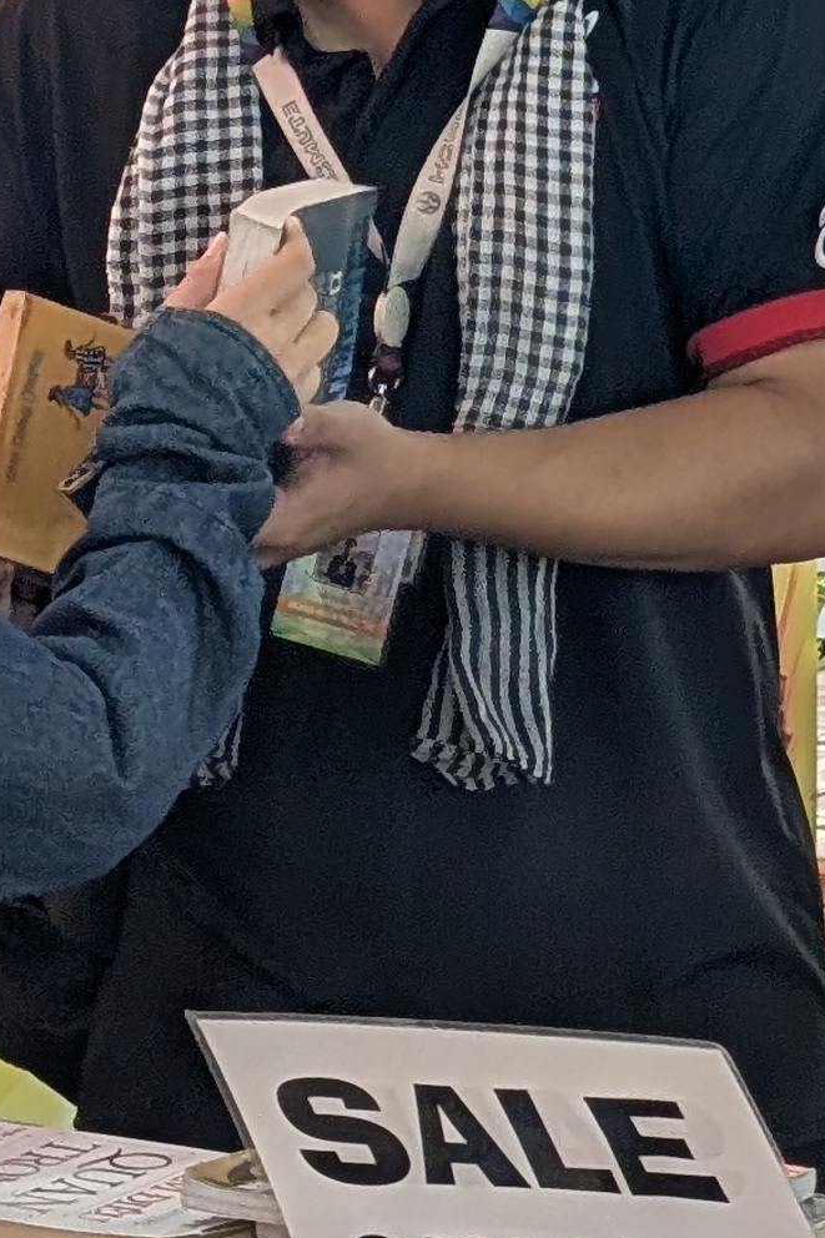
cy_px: 397
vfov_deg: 9.8
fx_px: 7221
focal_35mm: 210
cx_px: 1117
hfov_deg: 6.5
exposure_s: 1/100
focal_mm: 6.9
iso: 19
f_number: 1.68
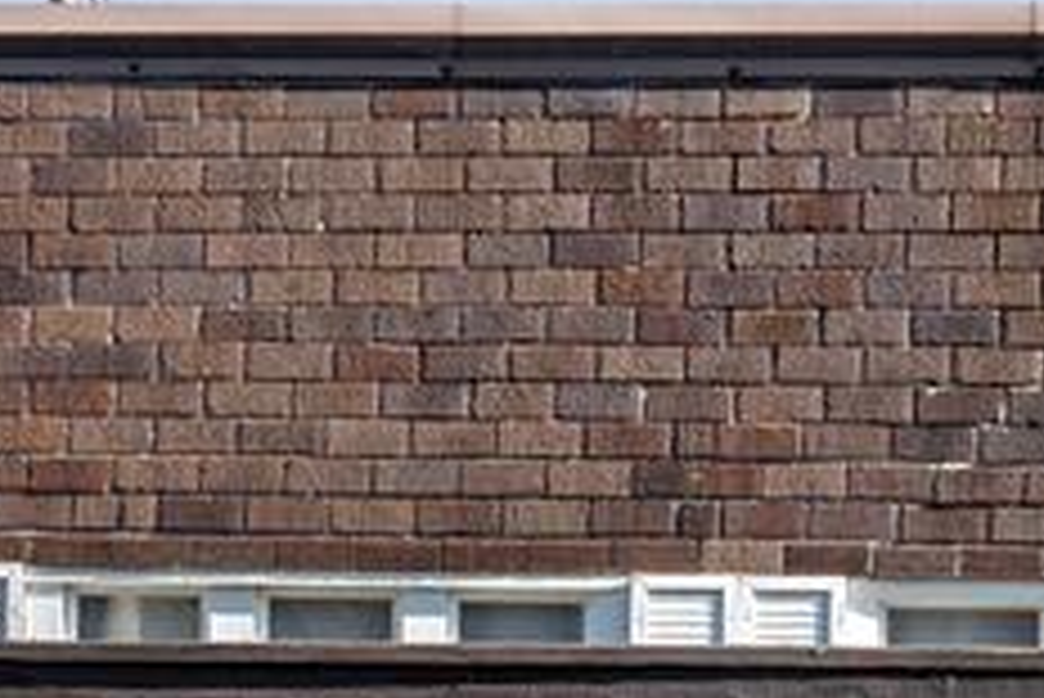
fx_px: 2240
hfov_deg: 26.2
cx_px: 540
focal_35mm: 77
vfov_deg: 17.4
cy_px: 671
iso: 500
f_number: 8
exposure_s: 1/1000
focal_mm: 17.5
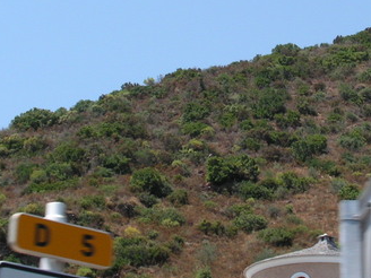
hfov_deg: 16.7
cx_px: 304
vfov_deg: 12.6
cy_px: 82
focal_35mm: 117
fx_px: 1254
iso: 50
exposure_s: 1/500
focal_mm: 8.1
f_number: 3.2
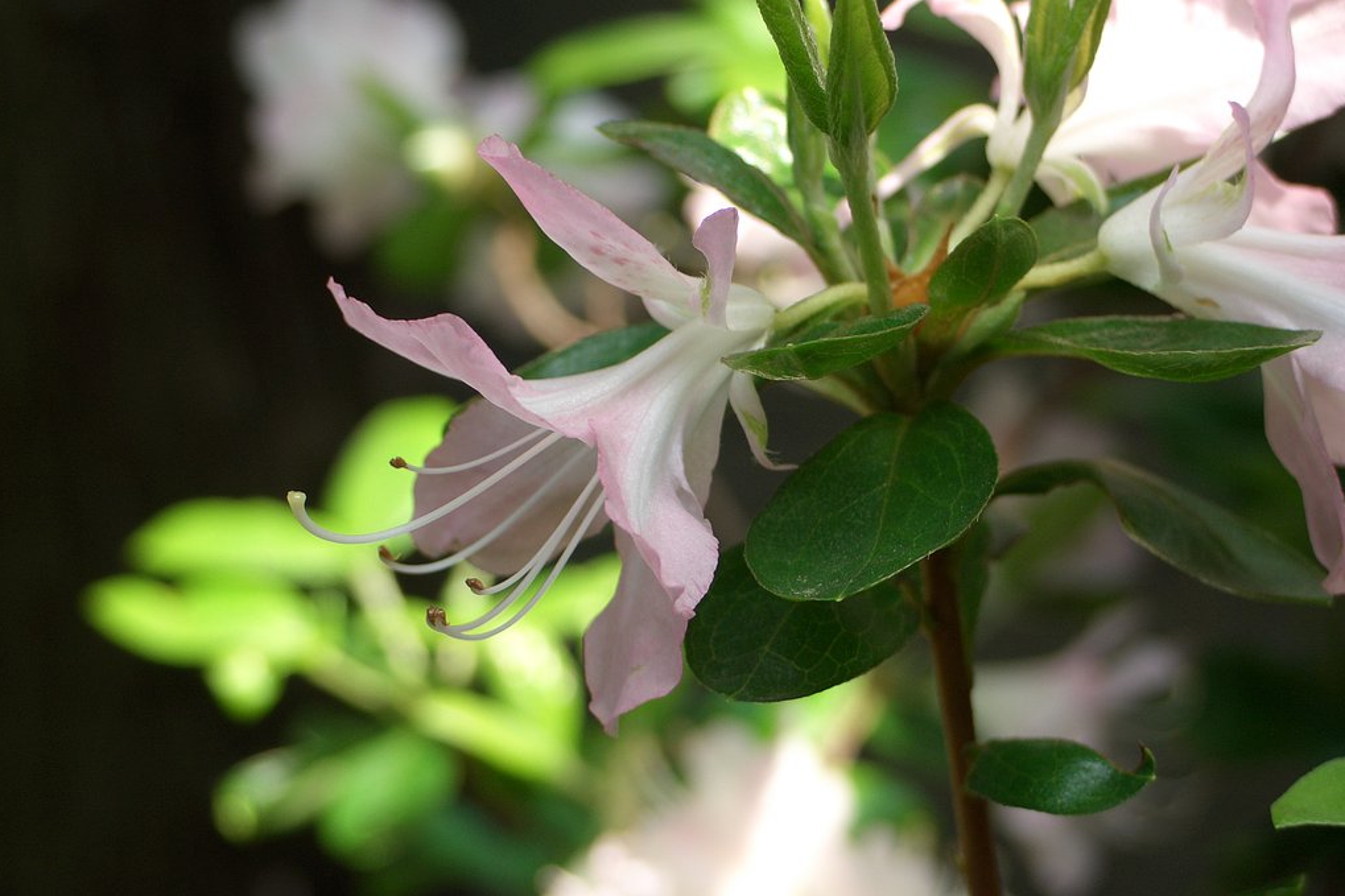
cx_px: 672
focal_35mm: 69
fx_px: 2577
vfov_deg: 19.7
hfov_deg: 29.2
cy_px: 454
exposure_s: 1/125
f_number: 3.4
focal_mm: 14.2
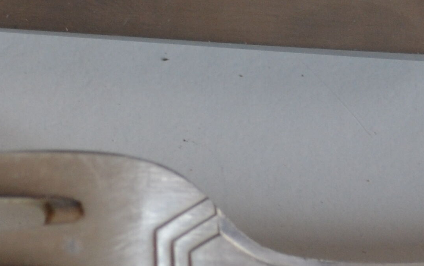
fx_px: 2866
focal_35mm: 248
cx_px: -53
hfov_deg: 8.4
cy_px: -190
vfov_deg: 5.2
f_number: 5
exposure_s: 1/20
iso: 400
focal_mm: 38
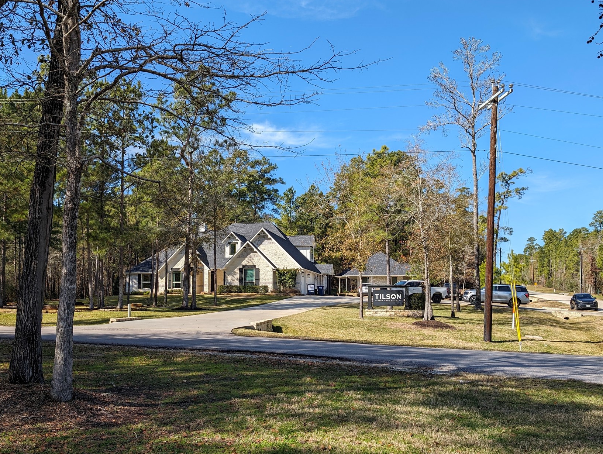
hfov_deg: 59.8
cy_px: 261
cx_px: 274
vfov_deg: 46.7
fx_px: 523
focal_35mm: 30
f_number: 1.68
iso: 21
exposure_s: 1/897
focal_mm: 6.9
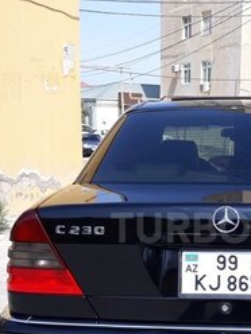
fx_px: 522
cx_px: 215
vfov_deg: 35.1
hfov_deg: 26.3
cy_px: 228
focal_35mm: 54
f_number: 1.7
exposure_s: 1/1248
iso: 40
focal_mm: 3.71
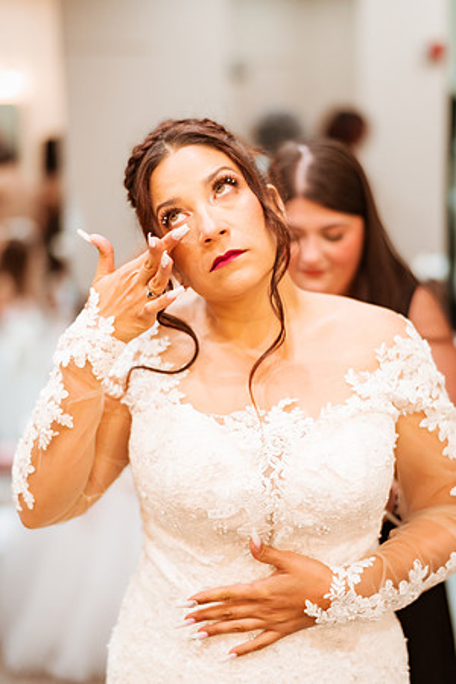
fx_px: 1102
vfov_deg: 34.5
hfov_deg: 23.4
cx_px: 228
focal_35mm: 58
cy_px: 342
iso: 1000
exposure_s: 1/640
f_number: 1.4
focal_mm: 58
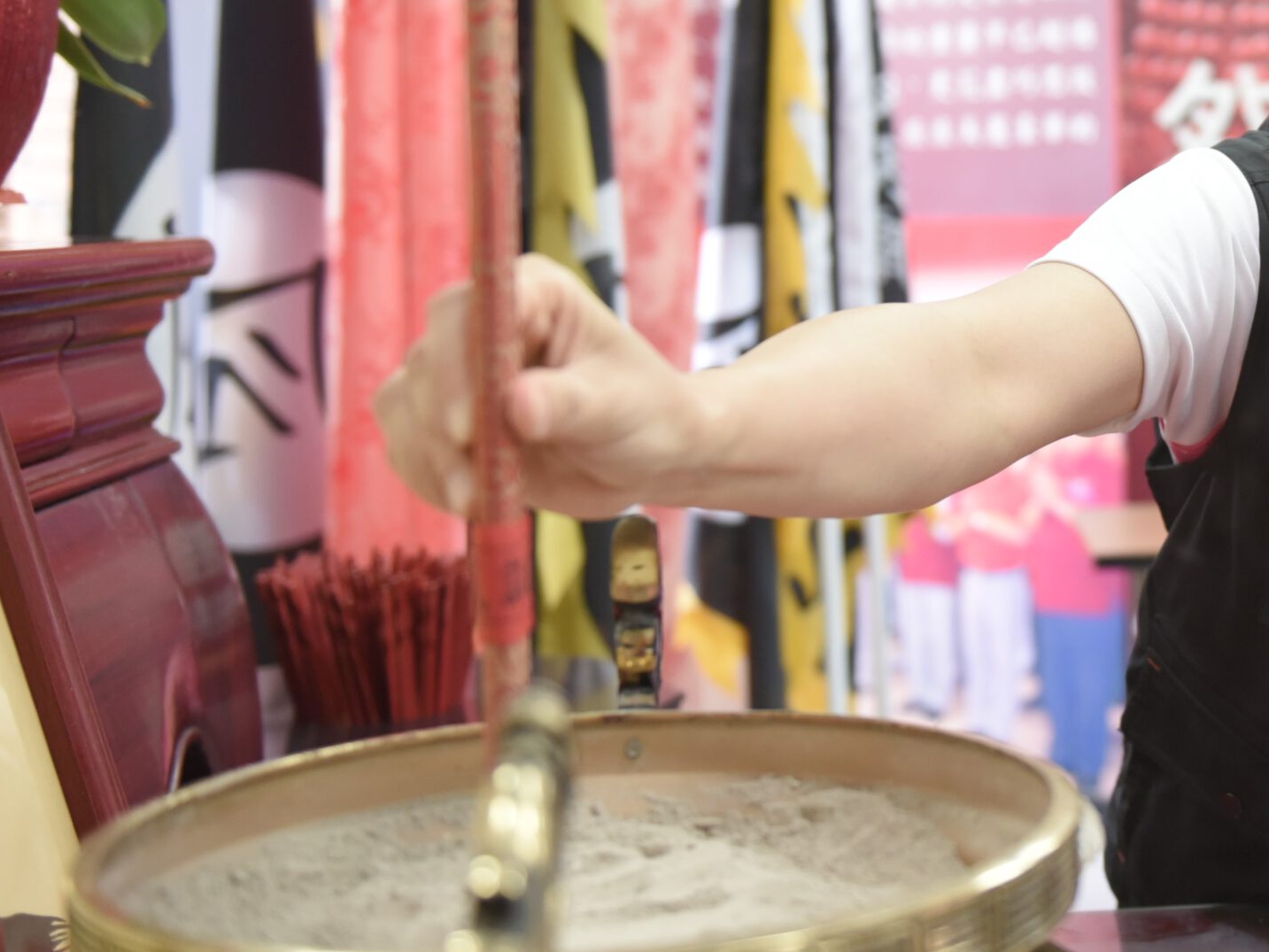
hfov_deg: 33.2
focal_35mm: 55
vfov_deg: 26.4
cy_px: 316
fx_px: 2016
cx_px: 1127
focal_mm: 32
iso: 1400
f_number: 2.8
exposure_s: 1/250
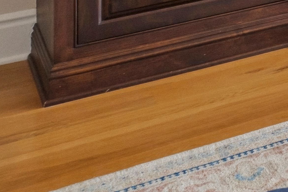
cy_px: -328
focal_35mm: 112
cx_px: 892
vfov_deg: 10.0
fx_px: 896
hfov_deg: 10.9
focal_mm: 16
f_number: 9
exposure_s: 1/20
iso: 200
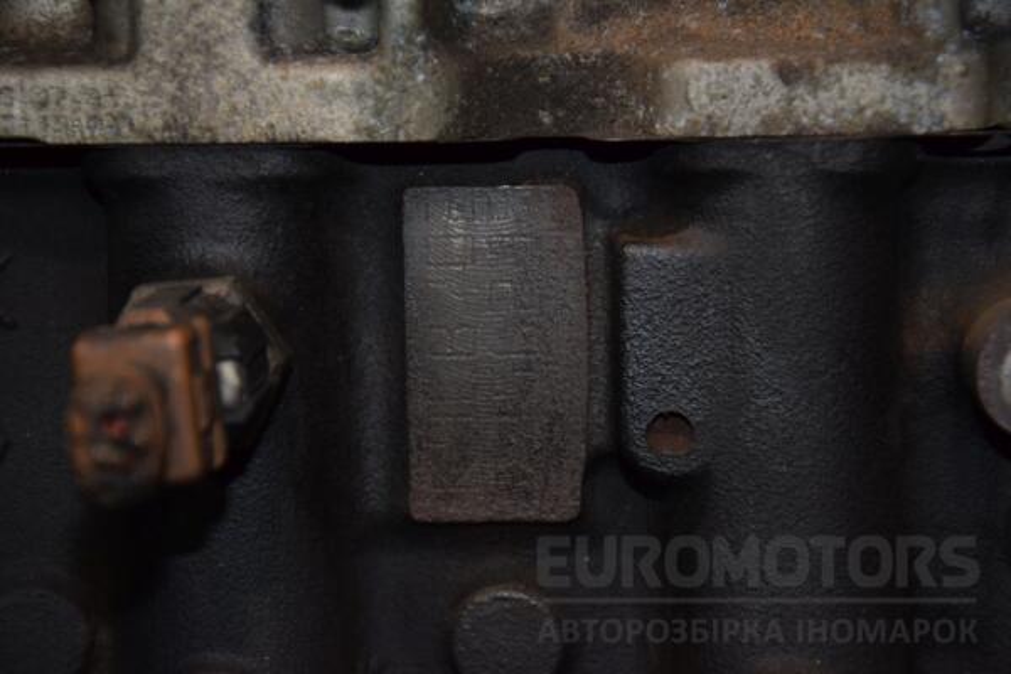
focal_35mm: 120
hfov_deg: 17.1
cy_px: 337
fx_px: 3370
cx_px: 506
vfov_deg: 11.4
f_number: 5.3
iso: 800
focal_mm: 80
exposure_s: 1/60
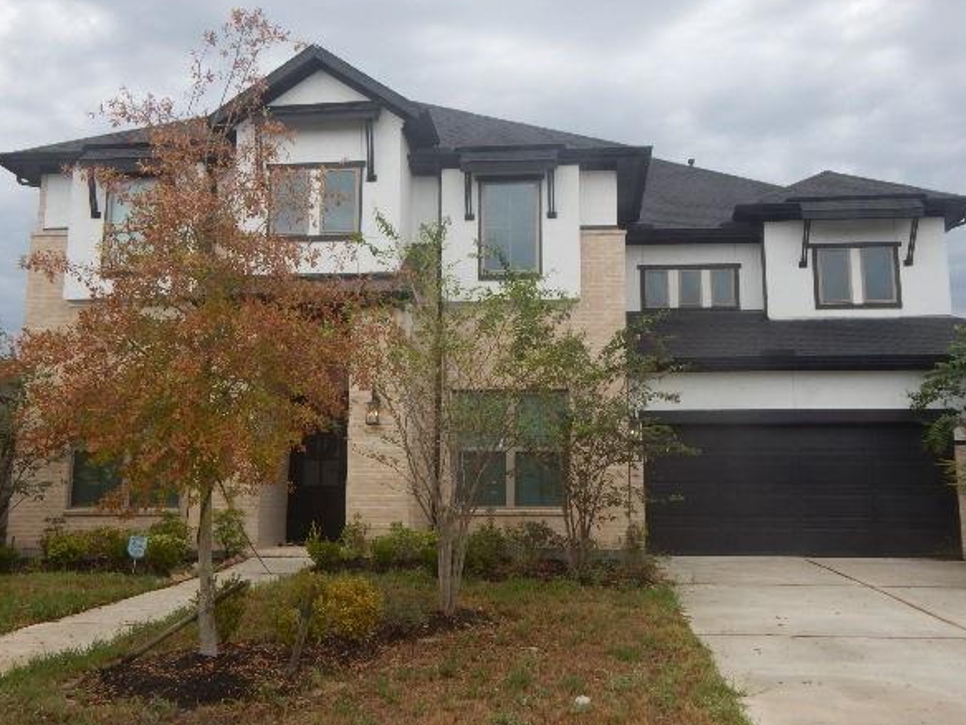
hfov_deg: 53.9
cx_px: 498
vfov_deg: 41.8
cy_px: 351
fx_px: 949
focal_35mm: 34
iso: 125
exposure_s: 1/400
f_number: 3.2
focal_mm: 5.6
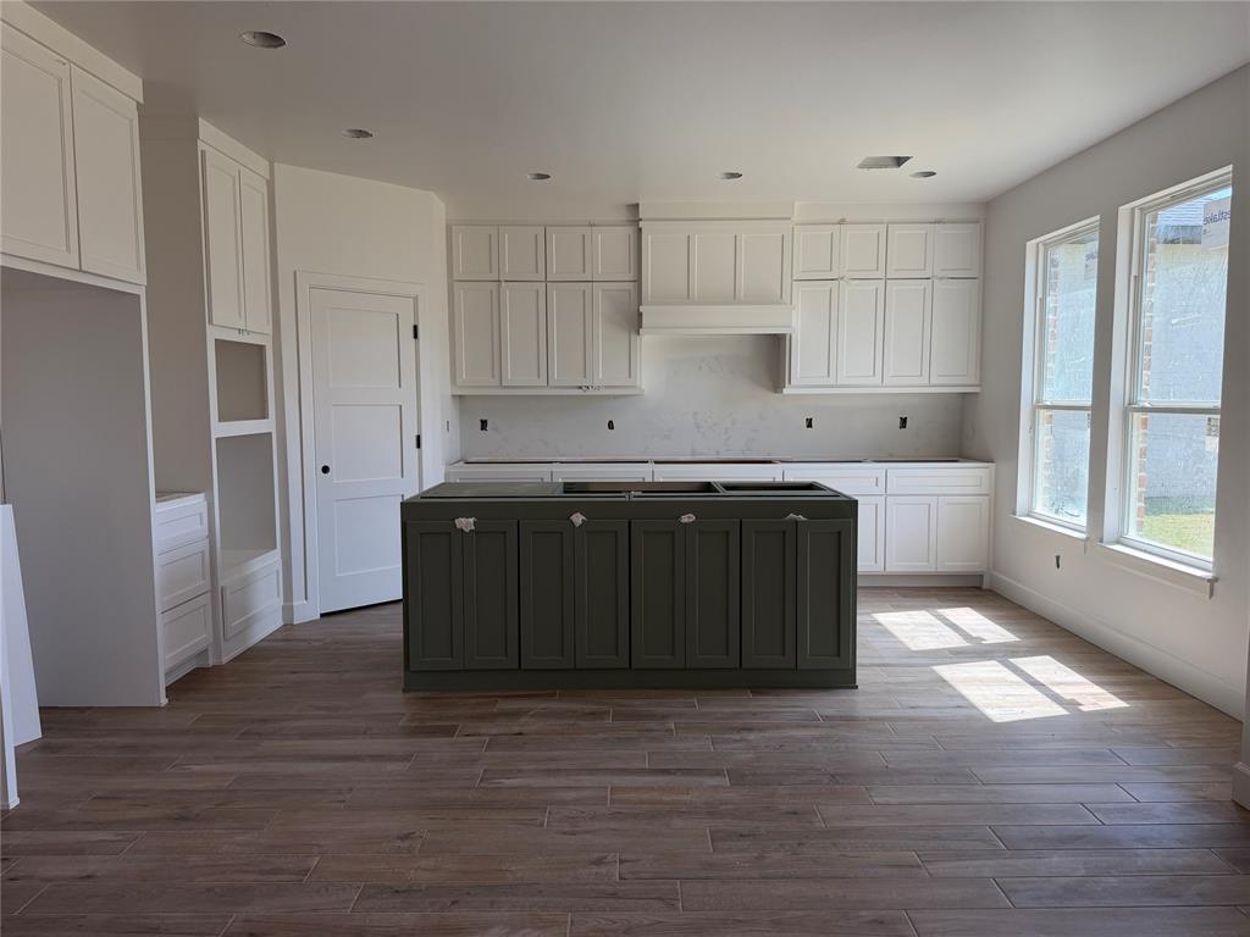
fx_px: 867
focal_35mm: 24
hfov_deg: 71.6
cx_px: 625
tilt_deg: -5.1
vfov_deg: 56.8
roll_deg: +0.6
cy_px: 468
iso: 100
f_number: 1.78
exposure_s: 1/532
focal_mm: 6.76
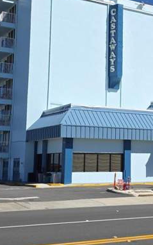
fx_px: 453
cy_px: 96
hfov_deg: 18.8
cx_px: 136
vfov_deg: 30.1
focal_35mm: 68
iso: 12
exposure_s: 1/1314
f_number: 1.7
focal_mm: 6.3
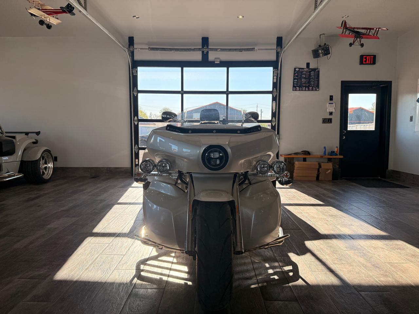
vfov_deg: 56.8
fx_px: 291
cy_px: 157
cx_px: 210
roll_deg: -0.2
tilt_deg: -3.2
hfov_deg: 71.6
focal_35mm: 24
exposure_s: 1/868
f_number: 1.78
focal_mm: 6.76
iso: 100
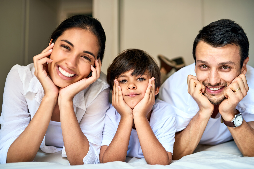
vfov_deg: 37.9
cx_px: 127
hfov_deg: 54.4
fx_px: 247
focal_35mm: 35
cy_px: 84
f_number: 2.2
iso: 100
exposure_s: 1/100
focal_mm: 35
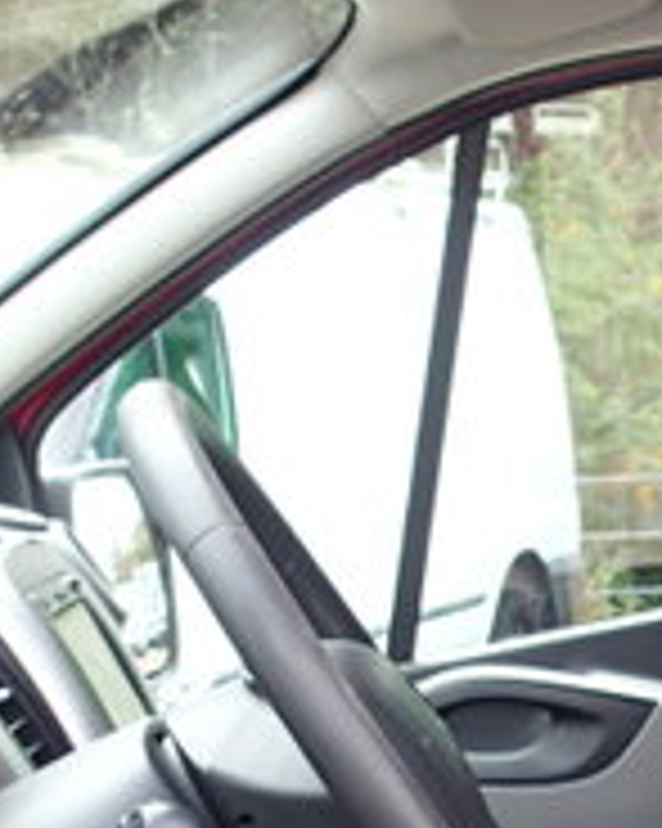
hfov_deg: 14.7
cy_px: 1017
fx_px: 2476
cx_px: 820
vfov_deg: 18.0
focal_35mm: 101
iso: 100
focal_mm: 4.5
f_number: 2.8
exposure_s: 1/125
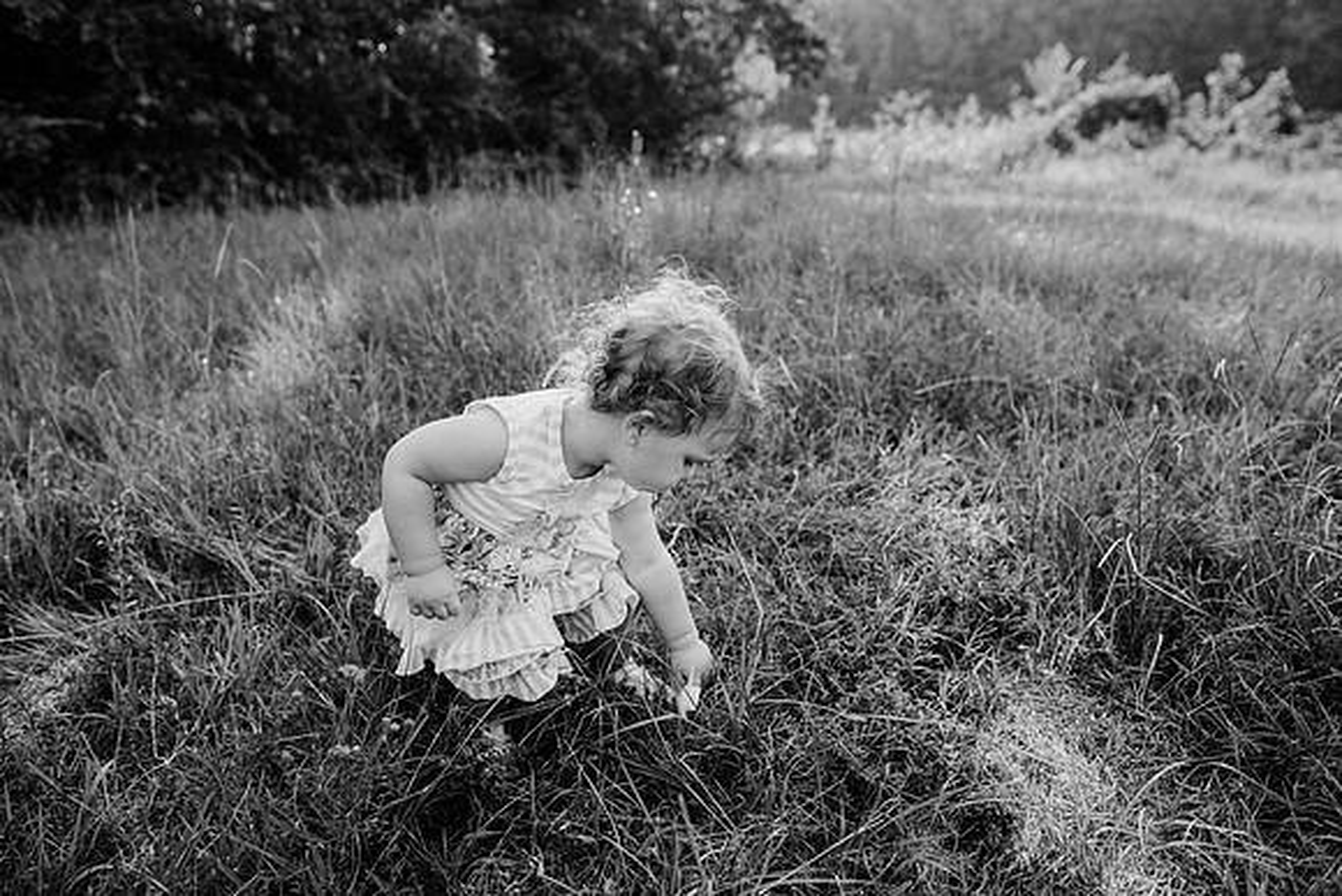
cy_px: 448
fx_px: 895
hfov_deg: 73.7
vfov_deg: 53.2
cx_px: 671
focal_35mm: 24
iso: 200
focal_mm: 24
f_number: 3.5
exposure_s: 1/640
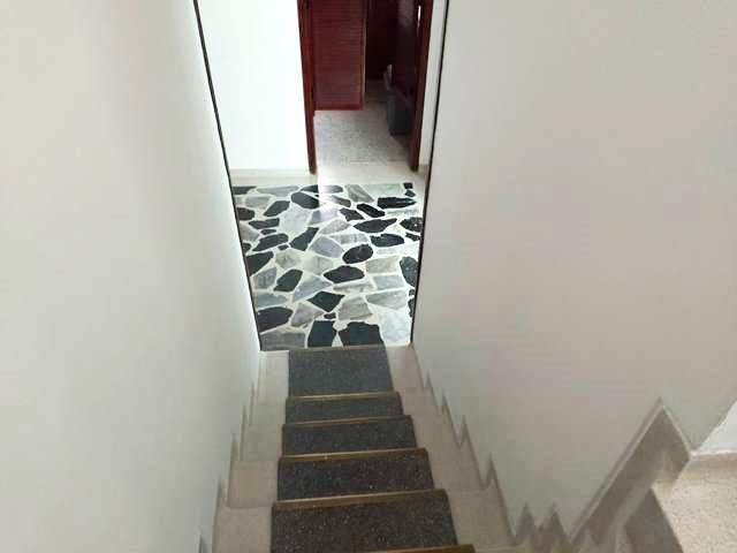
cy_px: 276
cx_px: 368
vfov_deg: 54.9
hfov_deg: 69.4
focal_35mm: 25
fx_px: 532
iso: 1600
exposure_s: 1/15
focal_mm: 4.58
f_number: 2
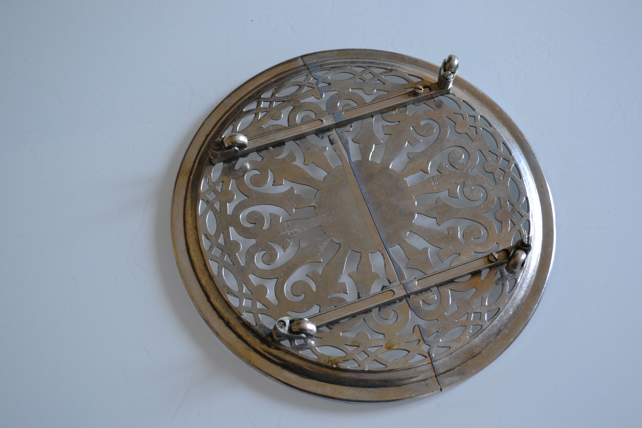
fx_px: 802
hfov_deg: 43.6
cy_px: 214
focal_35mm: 45
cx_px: 321
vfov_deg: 29.9
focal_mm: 30
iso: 400
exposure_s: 1/20
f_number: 4.5
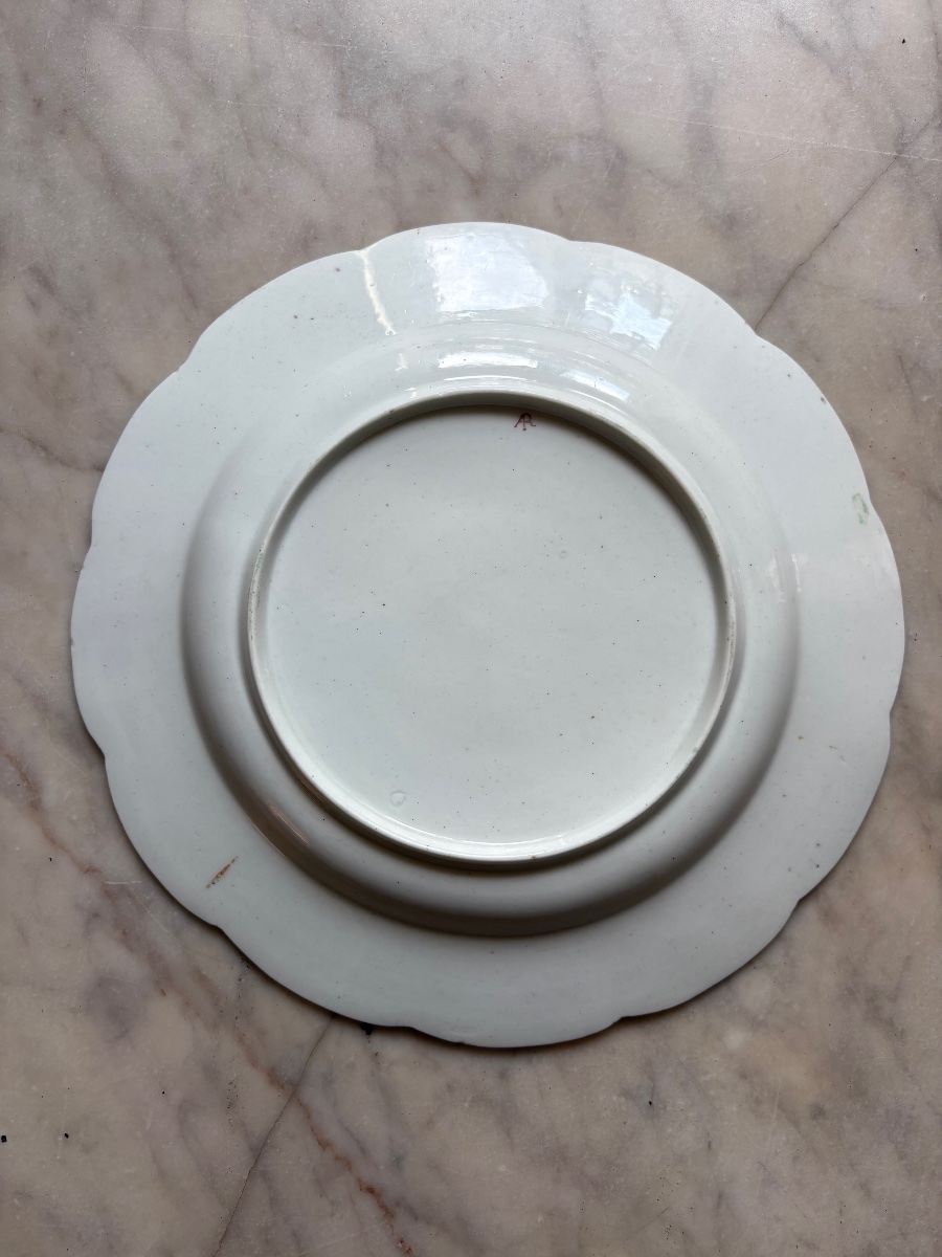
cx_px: 471
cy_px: 628
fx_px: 943
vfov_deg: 67.3
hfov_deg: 53.1
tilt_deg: -87.7
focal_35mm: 26
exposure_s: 1/255
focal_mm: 5.96
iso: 40
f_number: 1.6
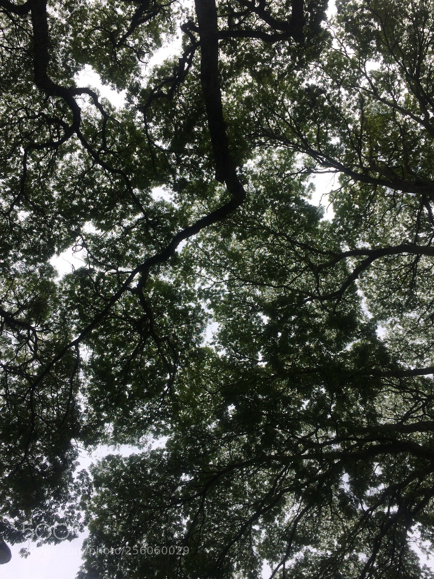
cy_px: 290
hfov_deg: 48.2
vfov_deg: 61.7
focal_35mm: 29
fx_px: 485
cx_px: 217
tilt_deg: +79.8
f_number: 2.2
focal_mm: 4.15
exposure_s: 1/1466
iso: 32
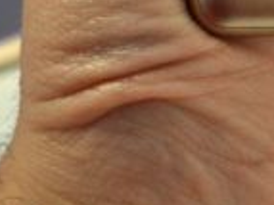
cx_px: 238
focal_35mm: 175
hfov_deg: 11.2
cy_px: -62
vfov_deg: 8.4
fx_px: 1384
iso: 1600
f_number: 10
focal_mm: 29
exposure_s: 1/250
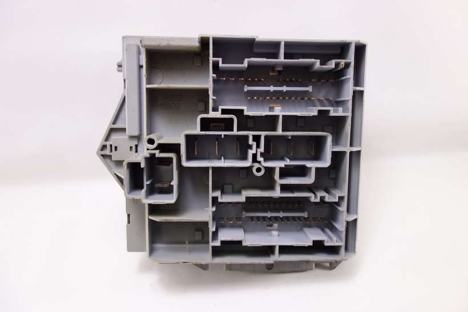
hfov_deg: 65.5
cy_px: 156
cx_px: 234
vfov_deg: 46.4
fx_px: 364
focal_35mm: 28
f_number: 2
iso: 125
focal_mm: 10.4
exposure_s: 1/100
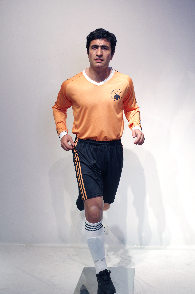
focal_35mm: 52
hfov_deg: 25.9
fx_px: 423
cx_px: 98
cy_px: 147
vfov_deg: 38.2
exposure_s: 1/80
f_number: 5
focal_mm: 35
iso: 320
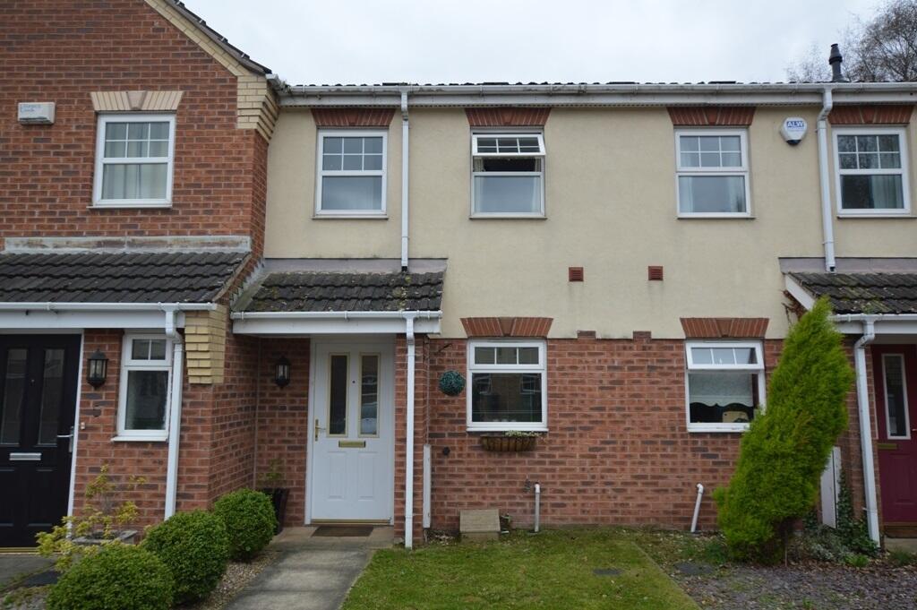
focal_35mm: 26
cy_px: 305
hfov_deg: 70.5
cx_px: 458
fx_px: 649
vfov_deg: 50.3
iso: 100
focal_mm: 17
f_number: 6.3
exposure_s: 1/100
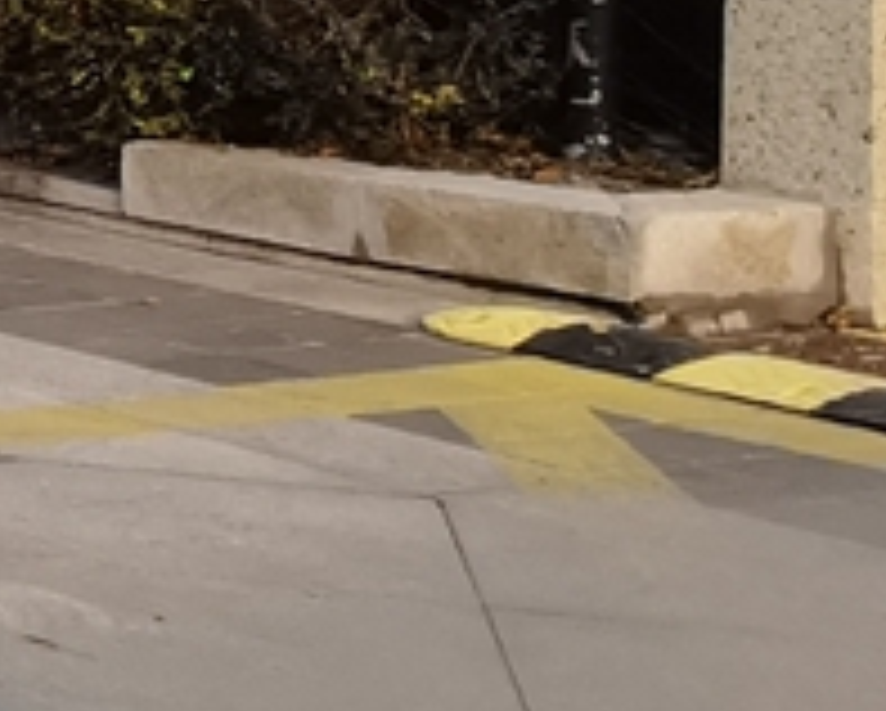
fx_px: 3176
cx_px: -1826
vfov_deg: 12.4
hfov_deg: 10.6
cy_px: -158
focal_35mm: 121
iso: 50
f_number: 2.2
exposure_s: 1/350
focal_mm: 2.26
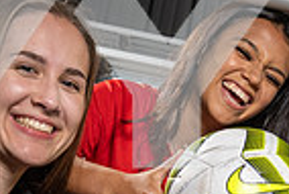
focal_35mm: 98
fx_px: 788
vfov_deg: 13.1
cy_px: 309
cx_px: 258
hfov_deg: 20.4
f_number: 8
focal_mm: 24
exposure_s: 1/250
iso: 800
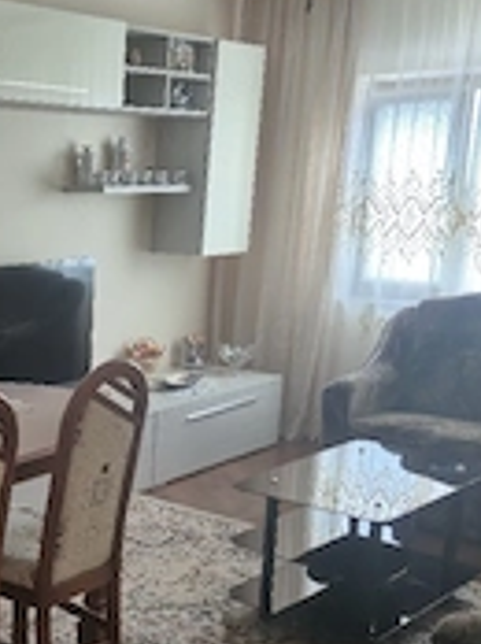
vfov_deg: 35.7
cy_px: 448
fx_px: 984
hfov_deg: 25.6
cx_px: -33
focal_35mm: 53
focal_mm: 5.4
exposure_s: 1/50
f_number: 1.8
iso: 400
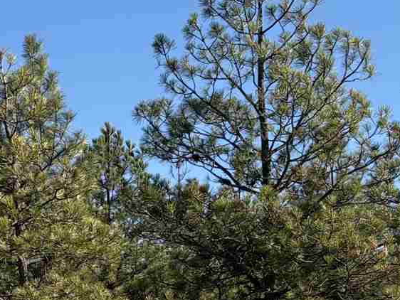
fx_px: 1642
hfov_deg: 13.7
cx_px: -5
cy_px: 338
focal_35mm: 142
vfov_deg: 10.3
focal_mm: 5.96
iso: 50
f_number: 1.6
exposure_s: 1/2538
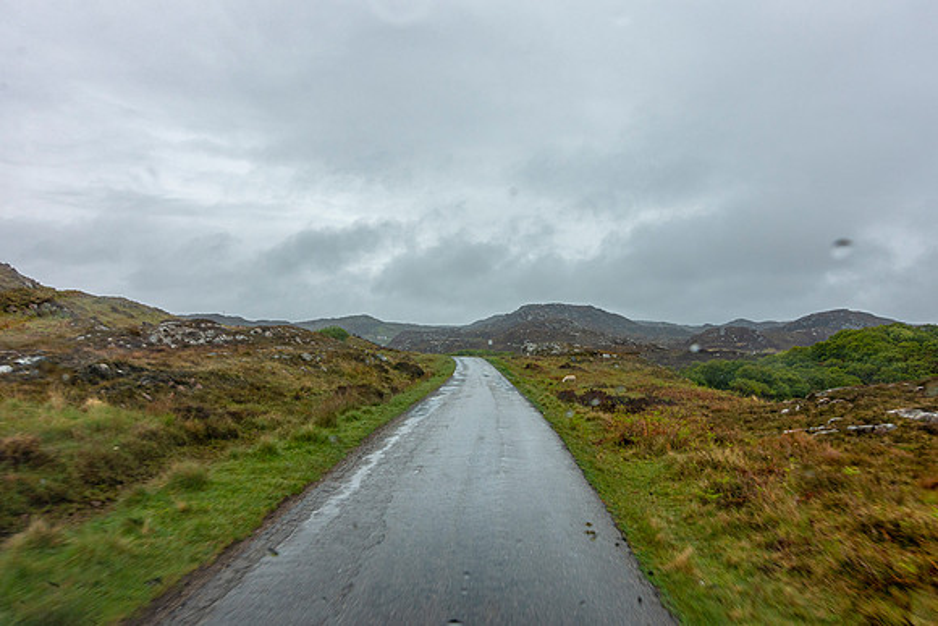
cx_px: 494
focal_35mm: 25
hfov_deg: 70.9
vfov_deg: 50.8
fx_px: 659
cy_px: 330
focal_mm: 8.8
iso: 125
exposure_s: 1/125
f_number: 8
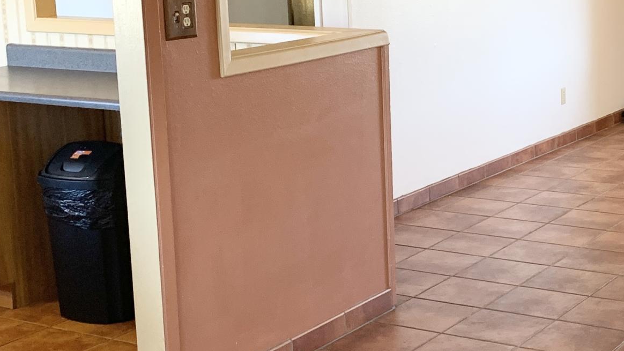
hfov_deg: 28.6
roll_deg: +1.1
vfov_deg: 16.5
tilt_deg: -9.4
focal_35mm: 73
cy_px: 144
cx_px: 462
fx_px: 1208
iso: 100
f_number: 1.8
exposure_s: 1/60
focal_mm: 4.25
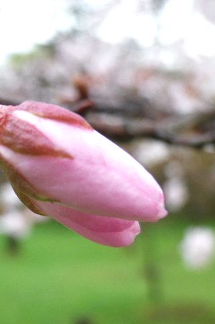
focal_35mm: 59
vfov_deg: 34.0
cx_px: 27
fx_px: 529
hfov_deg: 22.5
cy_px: 163
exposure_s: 1/50
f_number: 3.9
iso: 80
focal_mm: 7.3
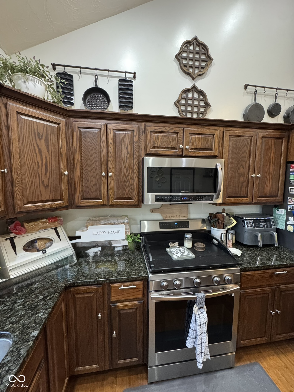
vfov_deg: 102.1
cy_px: 196
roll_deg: -0.5
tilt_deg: -6.2
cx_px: 147
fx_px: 159
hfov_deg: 85.7
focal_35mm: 14
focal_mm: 2.22
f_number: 2.2
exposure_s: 1/60
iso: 640
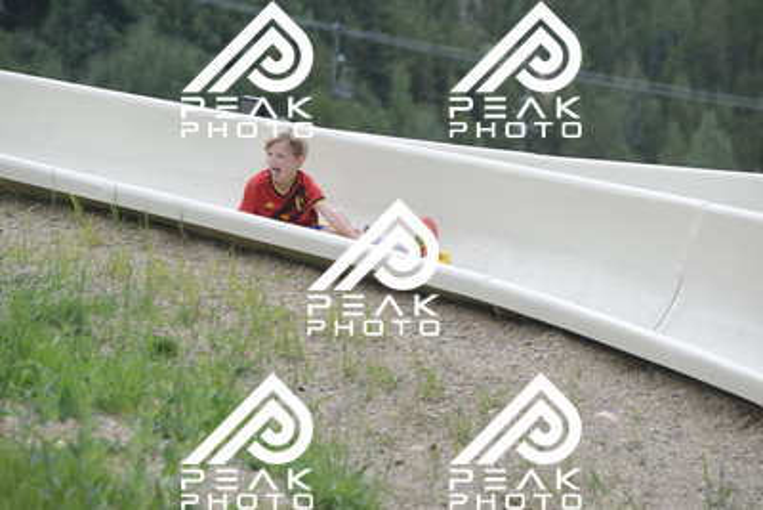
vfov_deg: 7.0
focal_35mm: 195
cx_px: 382
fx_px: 4134
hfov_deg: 10.5
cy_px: 255
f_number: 6.3
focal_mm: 195
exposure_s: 1/640
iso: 640
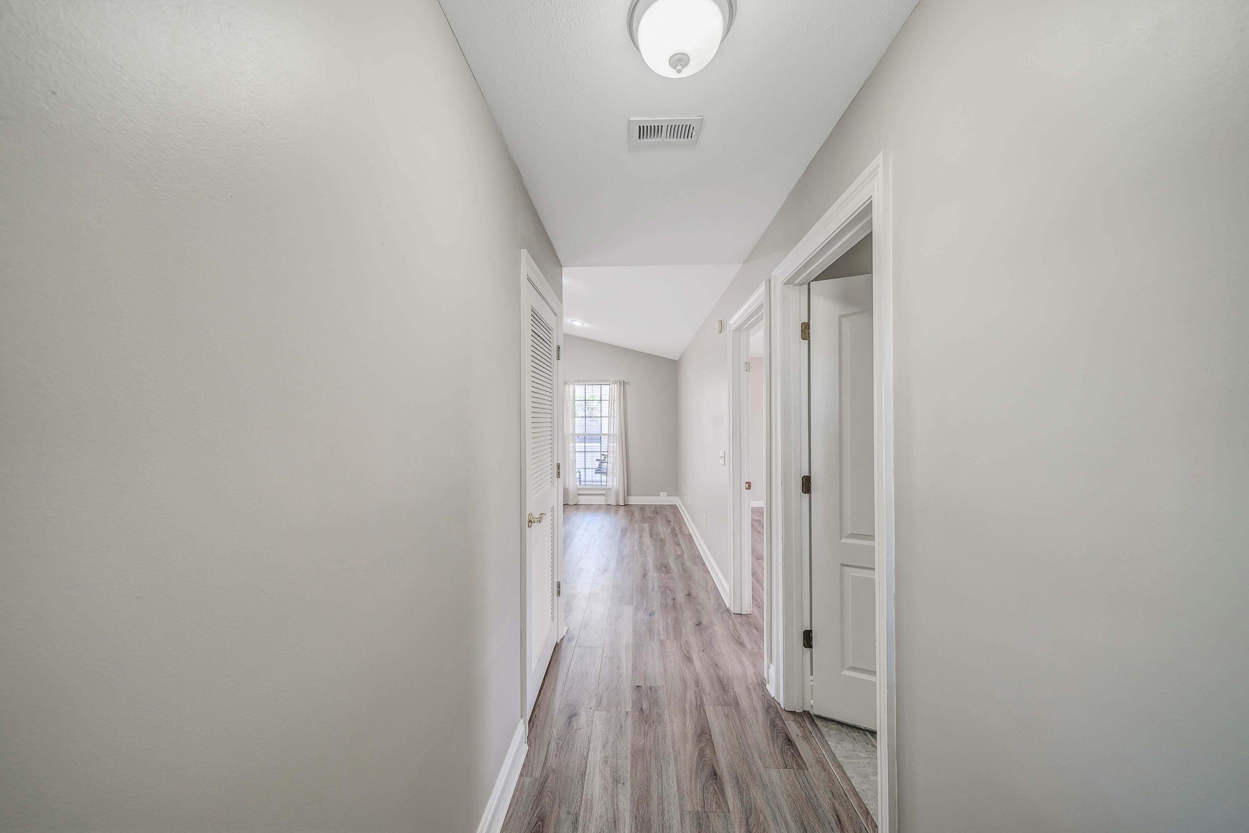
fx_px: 416
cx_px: 624
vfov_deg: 90.0
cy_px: 416
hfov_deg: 112.6
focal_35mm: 12
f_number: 5.6
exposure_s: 1/4
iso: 100
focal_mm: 12
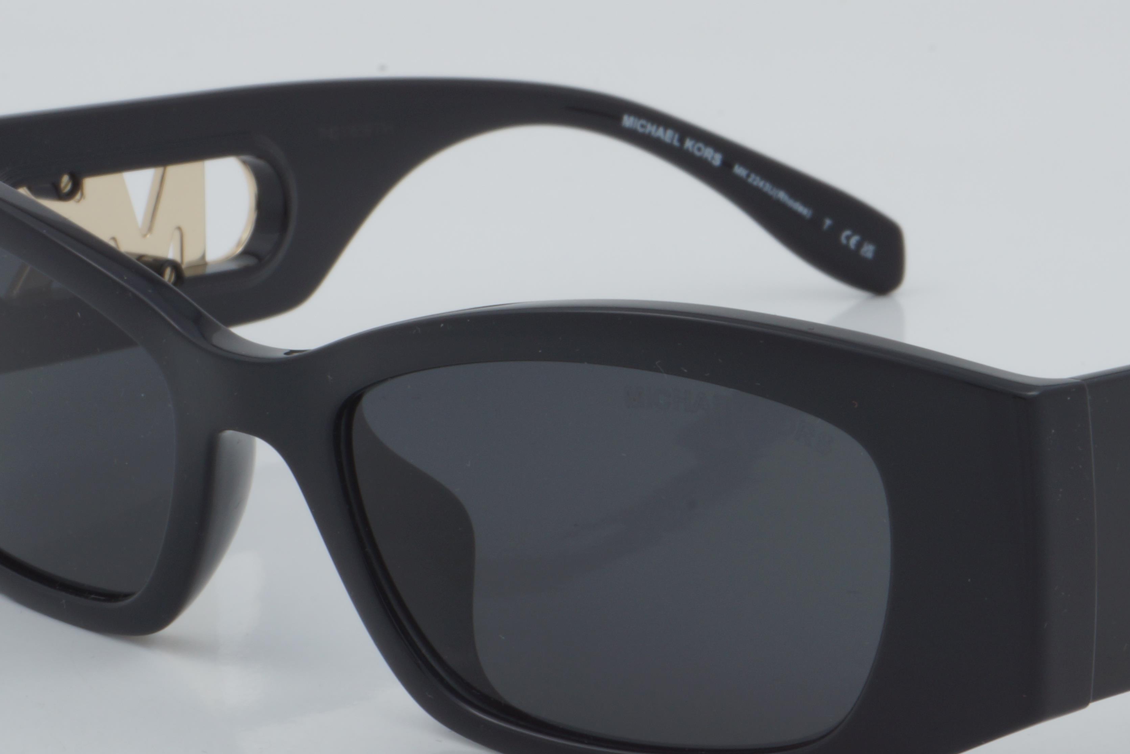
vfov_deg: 10.2
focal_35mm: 135
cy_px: 451
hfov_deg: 15.2
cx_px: 756
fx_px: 4237
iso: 100
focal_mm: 50
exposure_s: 1/4
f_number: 29
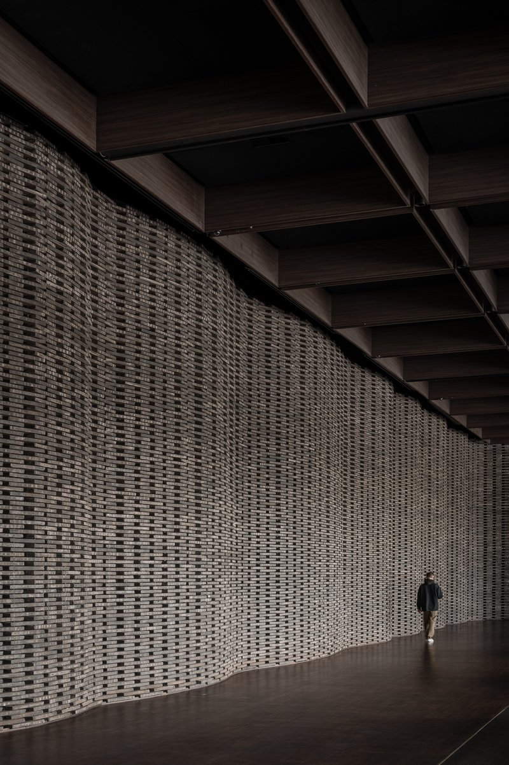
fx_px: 998
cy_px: 382
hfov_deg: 28.6
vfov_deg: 41.9
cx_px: 254
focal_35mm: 47
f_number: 11
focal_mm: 47
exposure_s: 1/10
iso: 200
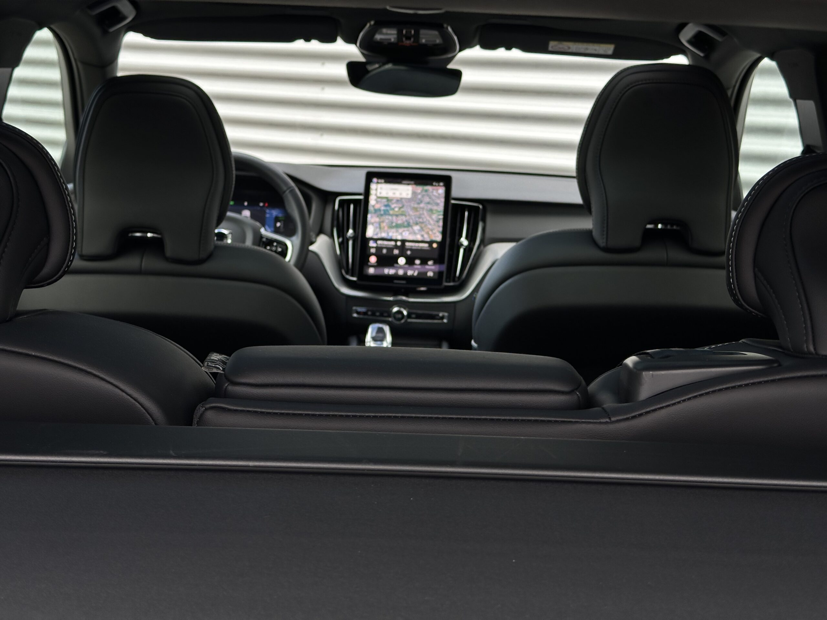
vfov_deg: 30.3
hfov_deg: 39.7
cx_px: 414
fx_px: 1147
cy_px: 310
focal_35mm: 48
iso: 50
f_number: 1.78
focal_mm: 6.86
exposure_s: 1/200
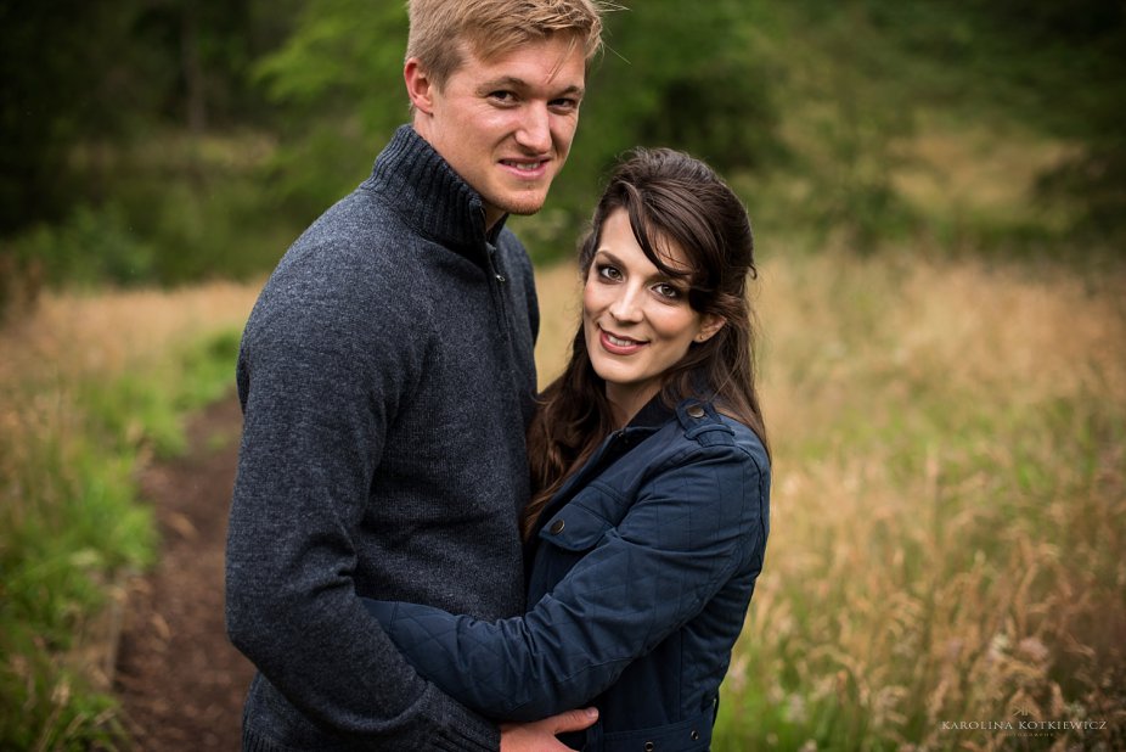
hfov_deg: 39.6
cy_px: 376
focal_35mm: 50
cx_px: 563
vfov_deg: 27.0
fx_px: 1564
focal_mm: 50
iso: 220
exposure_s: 1/125
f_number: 2.5
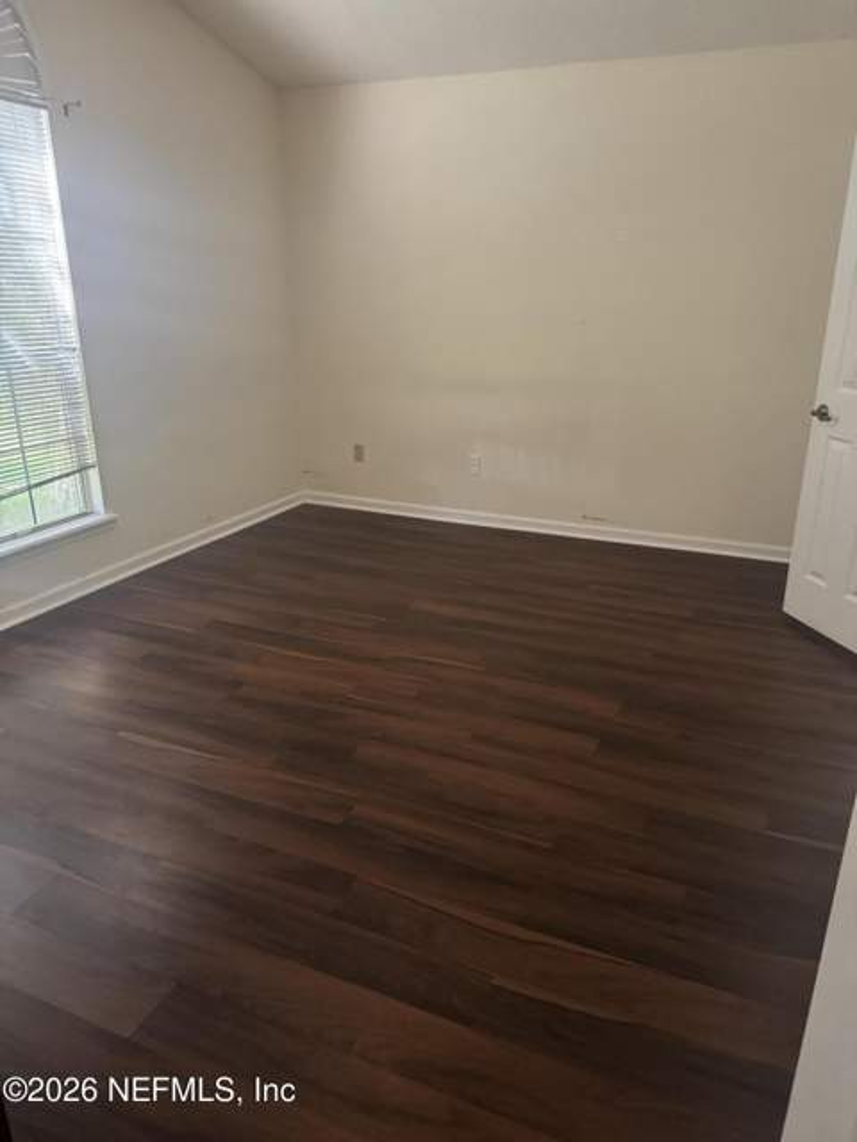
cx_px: 428
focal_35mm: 24
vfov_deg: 71.6
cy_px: 571
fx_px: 792
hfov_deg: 56.8
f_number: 1.78
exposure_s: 1/40
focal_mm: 6.76
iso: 800
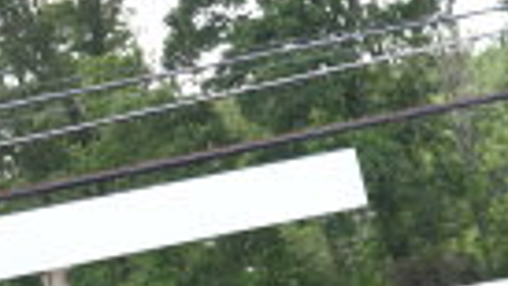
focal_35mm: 238
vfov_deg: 5.1
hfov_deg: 8.5
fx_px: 3205
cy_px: 403
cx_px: 1083
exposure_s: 1/160
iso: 200
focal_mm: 34
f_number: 6.3
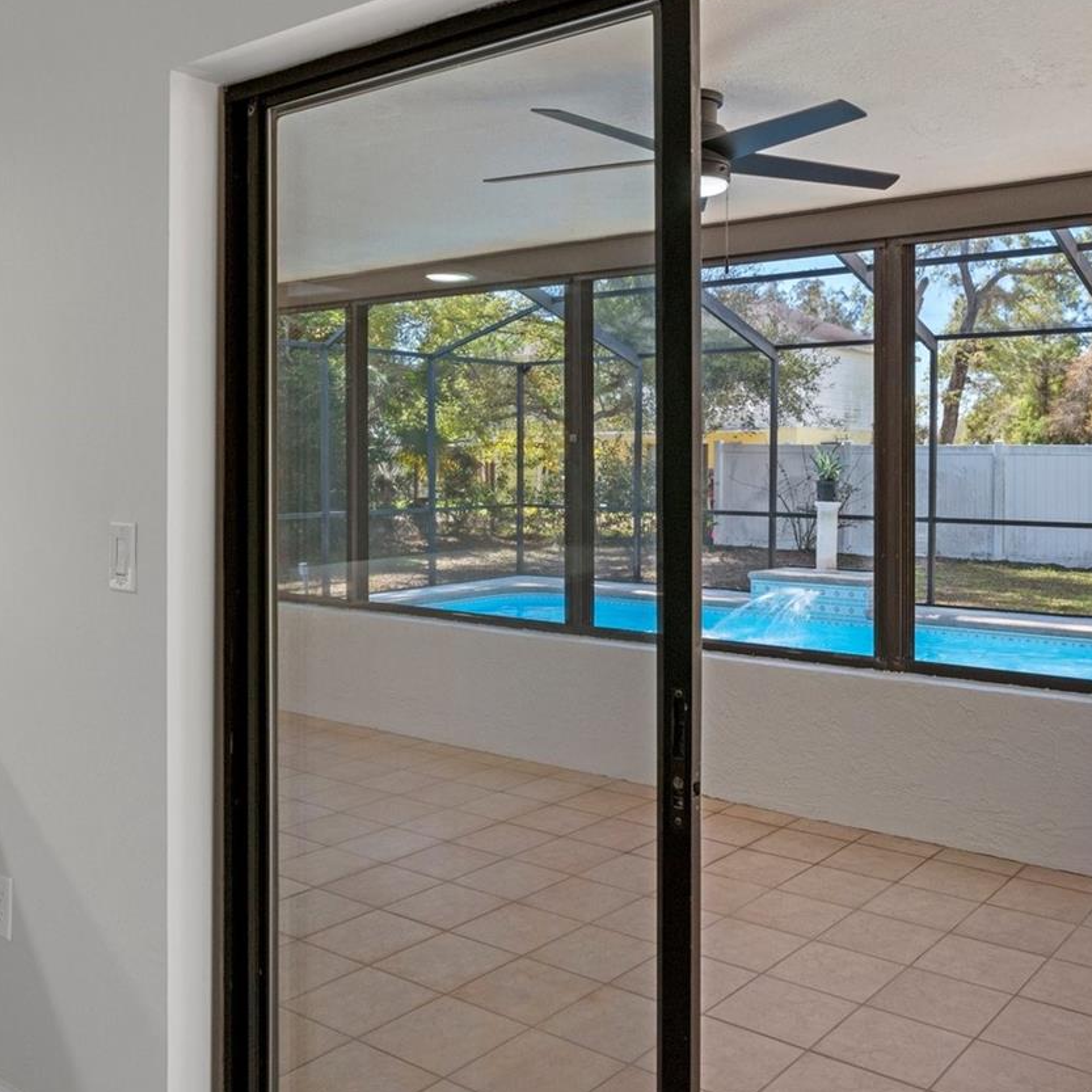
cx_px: 663
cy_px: 434
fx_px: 1136
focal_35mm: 32
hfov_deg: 51.0
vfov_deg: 51.0
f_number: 8
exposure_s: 1/6
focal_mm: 13
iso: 320
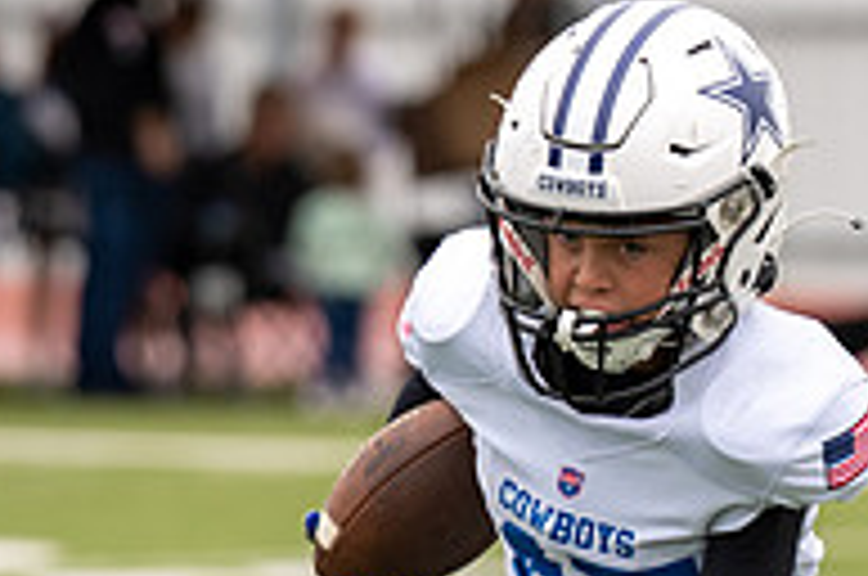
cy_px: 591
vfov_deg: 2.3
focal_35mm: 584
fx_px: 14057
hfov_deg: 3.5
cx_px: 516
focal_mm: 138
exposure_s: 1/1250
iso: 160
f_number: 2.8
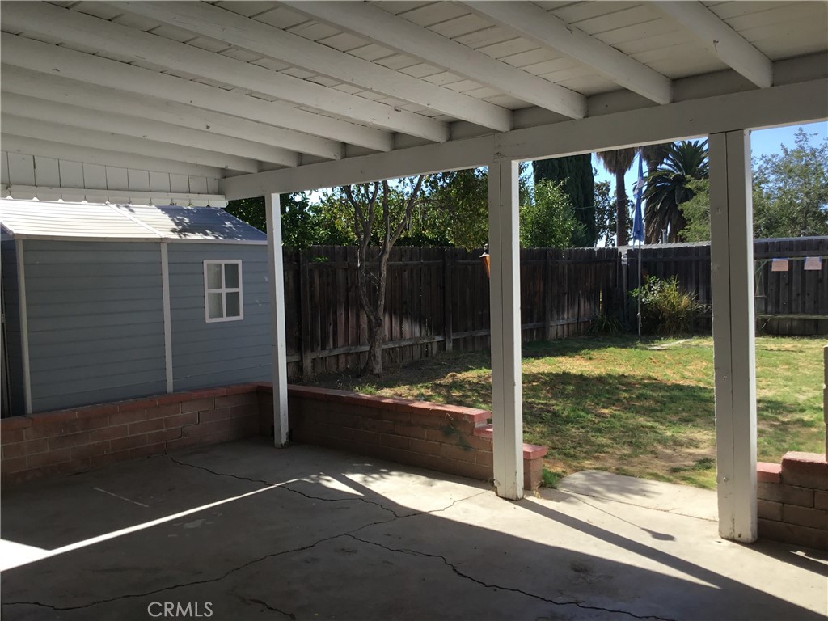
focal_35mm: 31
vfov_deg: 45.4
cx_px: 414
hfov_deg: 58.4
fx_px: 742
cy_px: 310
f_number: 2.4
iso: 25
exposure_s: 1/673
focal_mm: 3.3
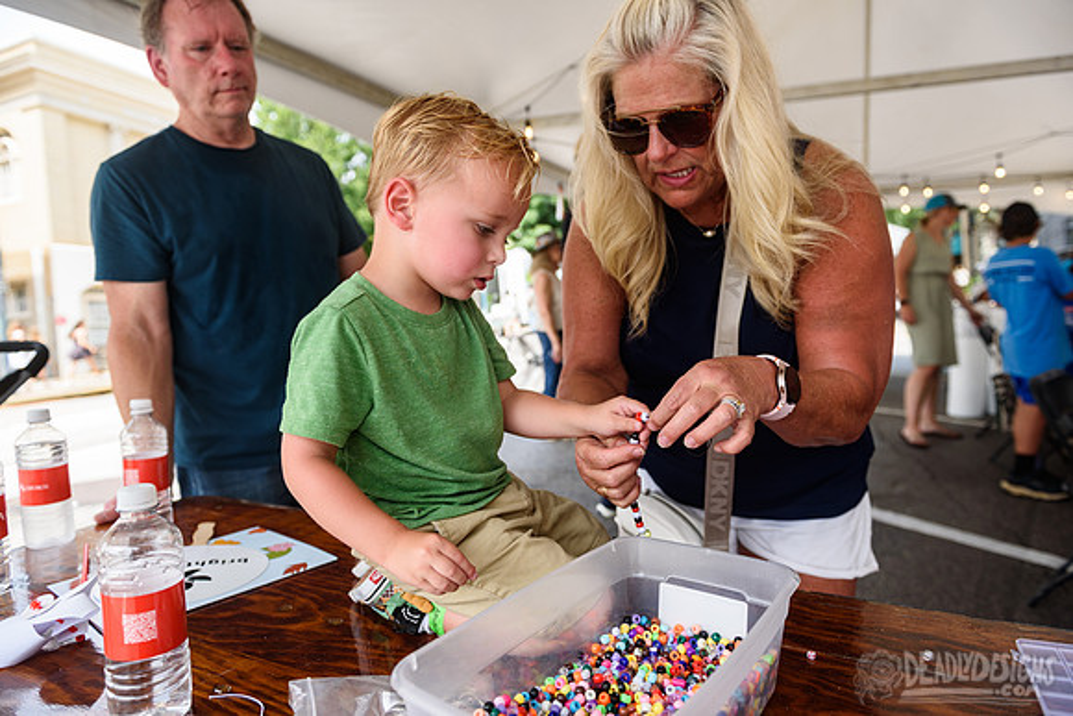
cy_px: 358
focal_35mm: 24
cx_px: 536
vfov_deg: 53.2
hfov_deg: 73.7
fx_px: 715
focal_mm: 24
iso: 200
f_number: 5
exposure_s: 1/400
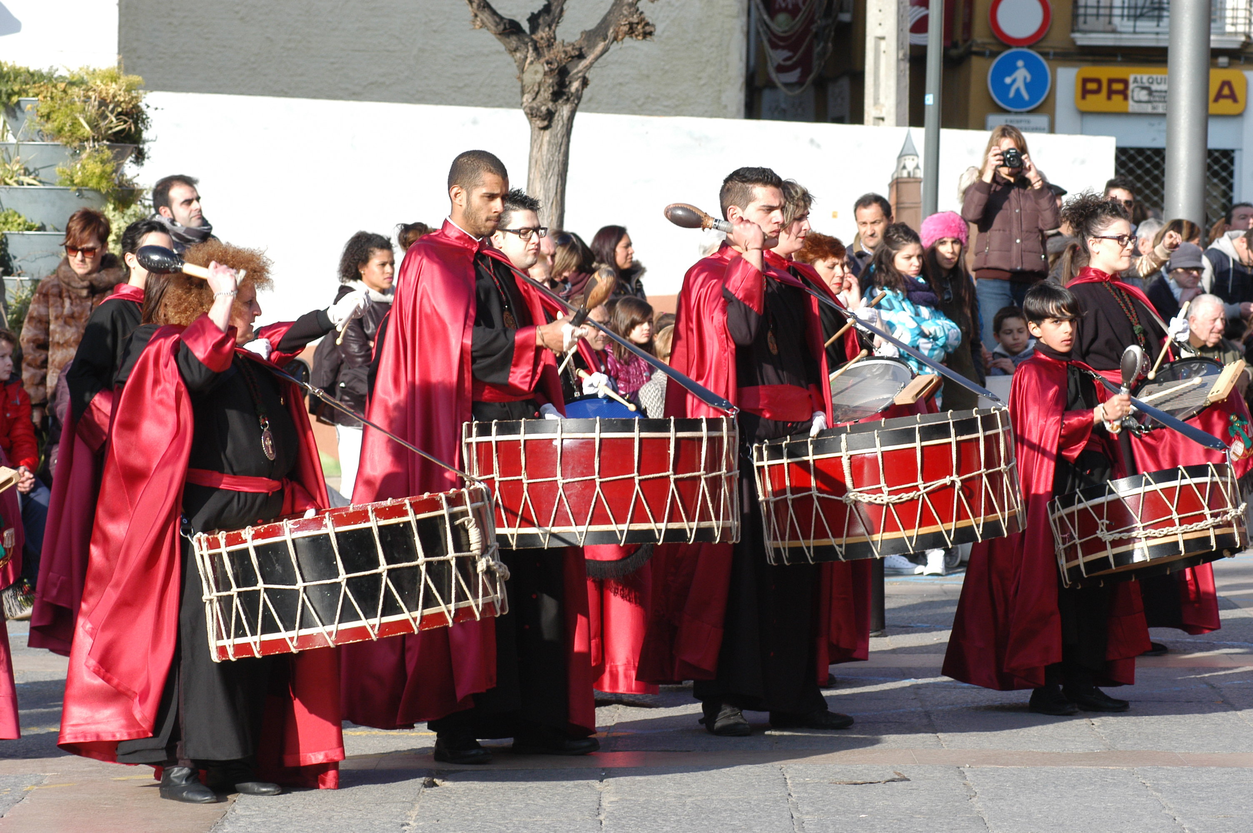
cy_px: 416
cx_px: 626
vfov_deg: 8.2
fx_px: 5842
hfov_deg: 12.2
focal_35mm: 168
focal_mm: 112
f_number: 7.1
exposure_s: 1/640
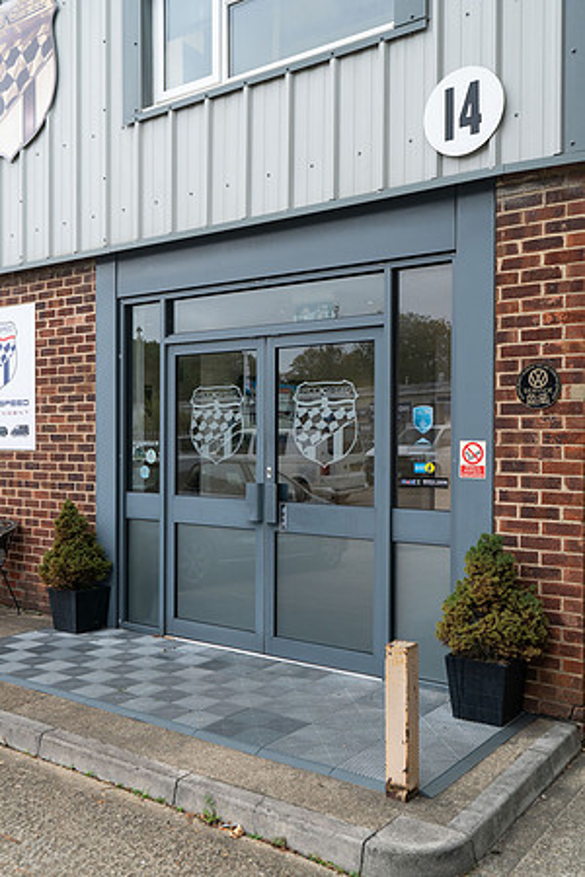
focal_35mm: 34
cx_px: 292
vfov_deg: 55.8
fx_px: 829
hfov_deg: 38.9
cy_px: 438
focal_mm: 34
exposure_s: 1/100
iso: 1250
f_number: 5.6
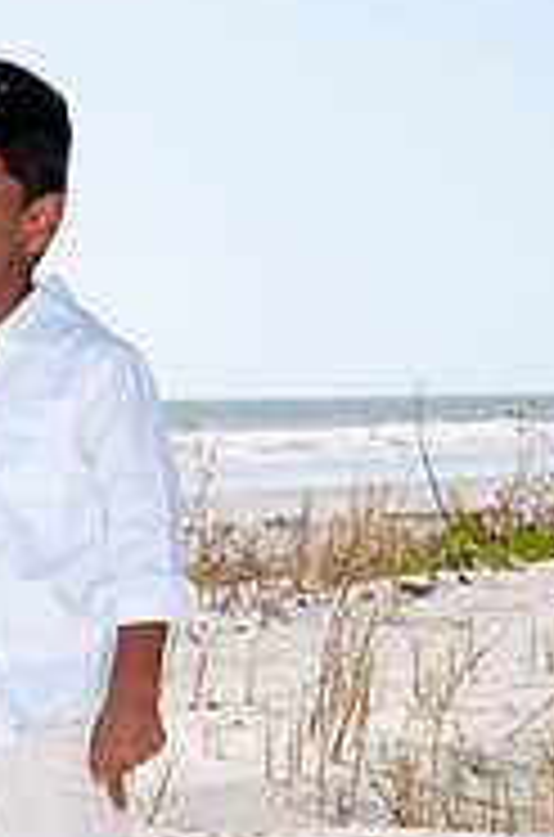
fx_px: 4898
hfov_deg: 6.4
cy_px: 621
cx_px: -38
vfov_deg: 9.8
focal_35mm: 211
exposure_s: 1/250
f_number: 11
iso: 100
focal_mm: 58
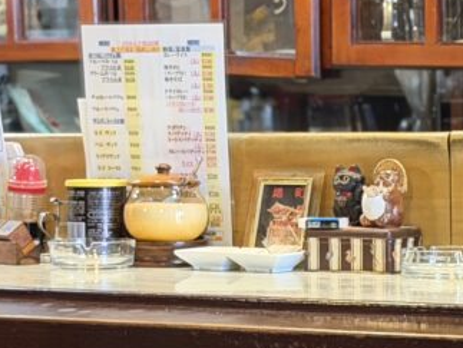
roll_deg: +0.1
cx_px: 383
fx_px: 2544
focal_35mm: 190
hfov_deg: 10.4
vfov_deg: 7.8
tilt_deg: -4.6
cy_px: 278
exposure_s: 1/40
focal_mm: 6.76
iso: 400
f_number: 1.78
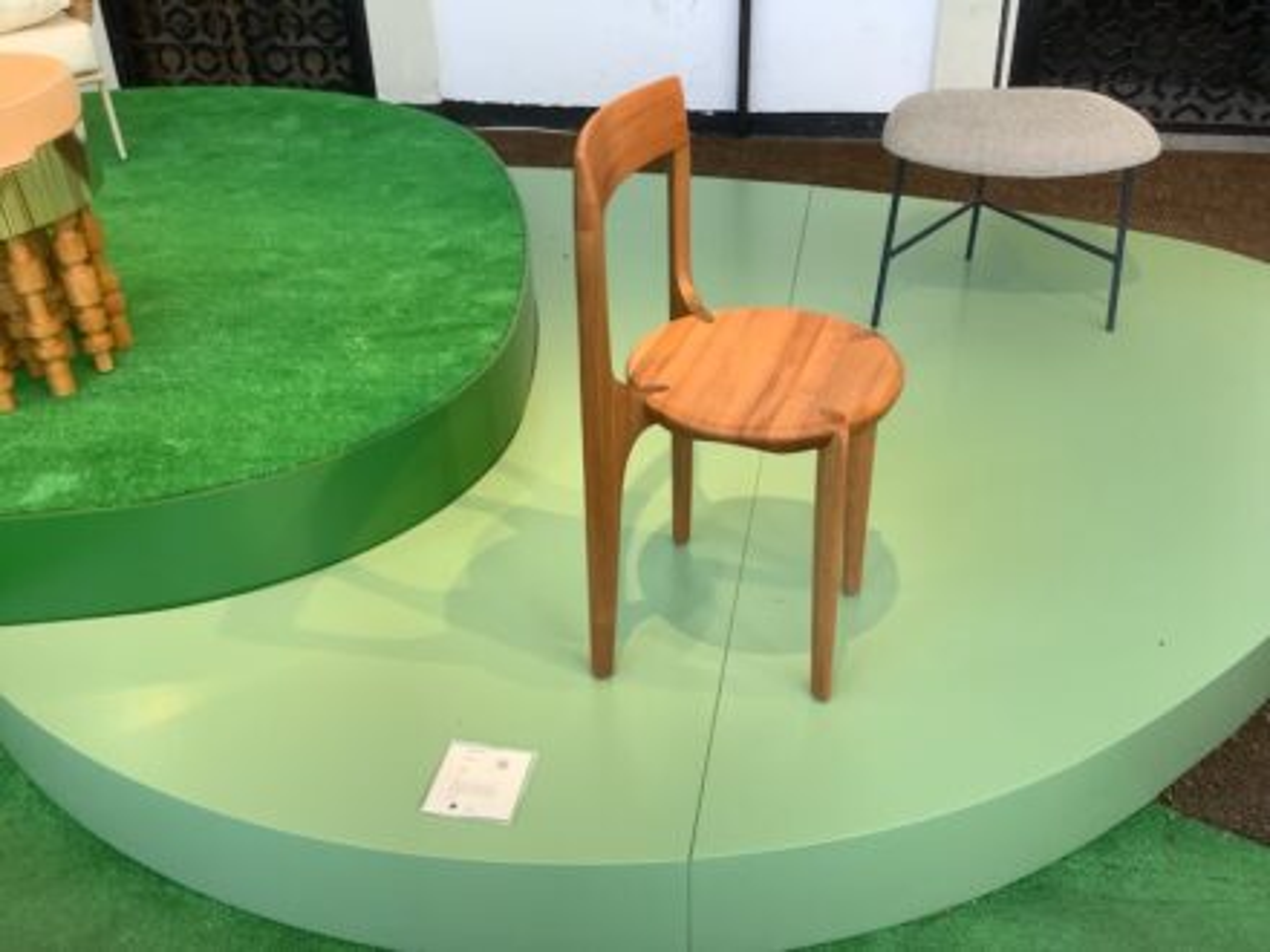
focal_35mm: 31
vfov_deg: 45.4
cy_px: 476
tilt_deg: -34.1
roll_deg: +0.0
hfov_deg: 58.4
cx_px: 635
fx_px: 1137
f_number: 2.4
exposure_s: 1/120
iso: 32
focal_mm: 3.3
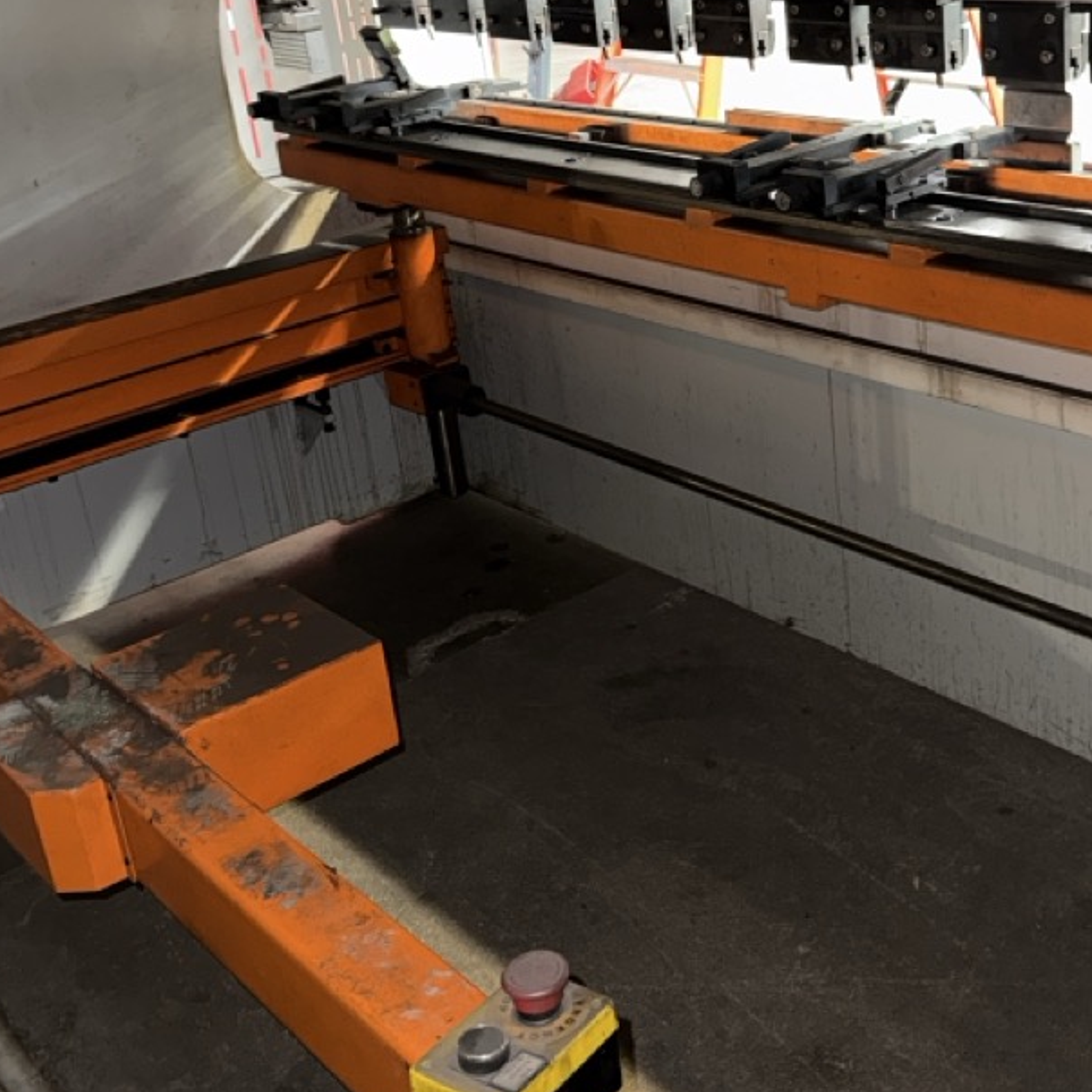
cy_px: 389
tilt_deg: -21.1
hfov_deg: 37.1
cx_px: 732
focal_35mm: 45
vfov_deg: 37.3
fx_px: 1606
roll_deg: +6.3
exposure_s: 1/4
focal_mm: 6.76
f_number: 1.78
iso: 200
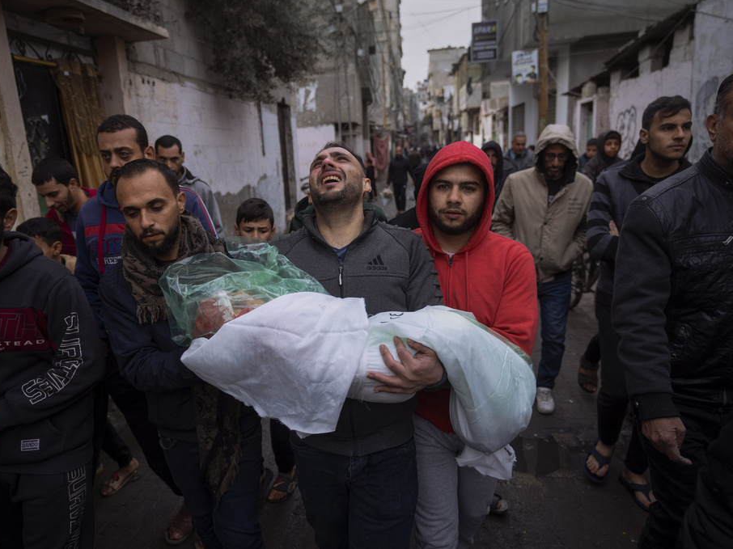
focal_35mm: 25
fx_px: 529
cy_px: 274
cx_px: 325
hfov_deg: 69.2
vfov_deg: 54.9
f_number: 2.8
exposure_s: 1/2000
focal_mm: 23
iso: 1000
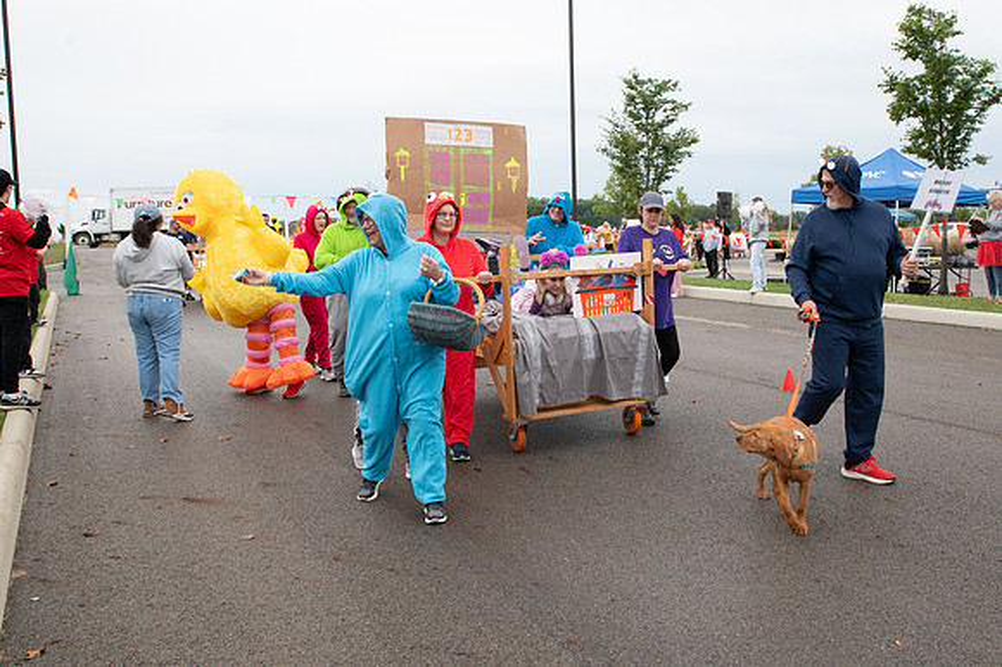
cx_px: 587
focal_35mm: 32
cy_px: 341
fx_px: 876
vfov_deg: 41.7
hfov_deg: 59.2
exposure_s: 1/200
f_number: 10
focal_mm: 24
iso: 640
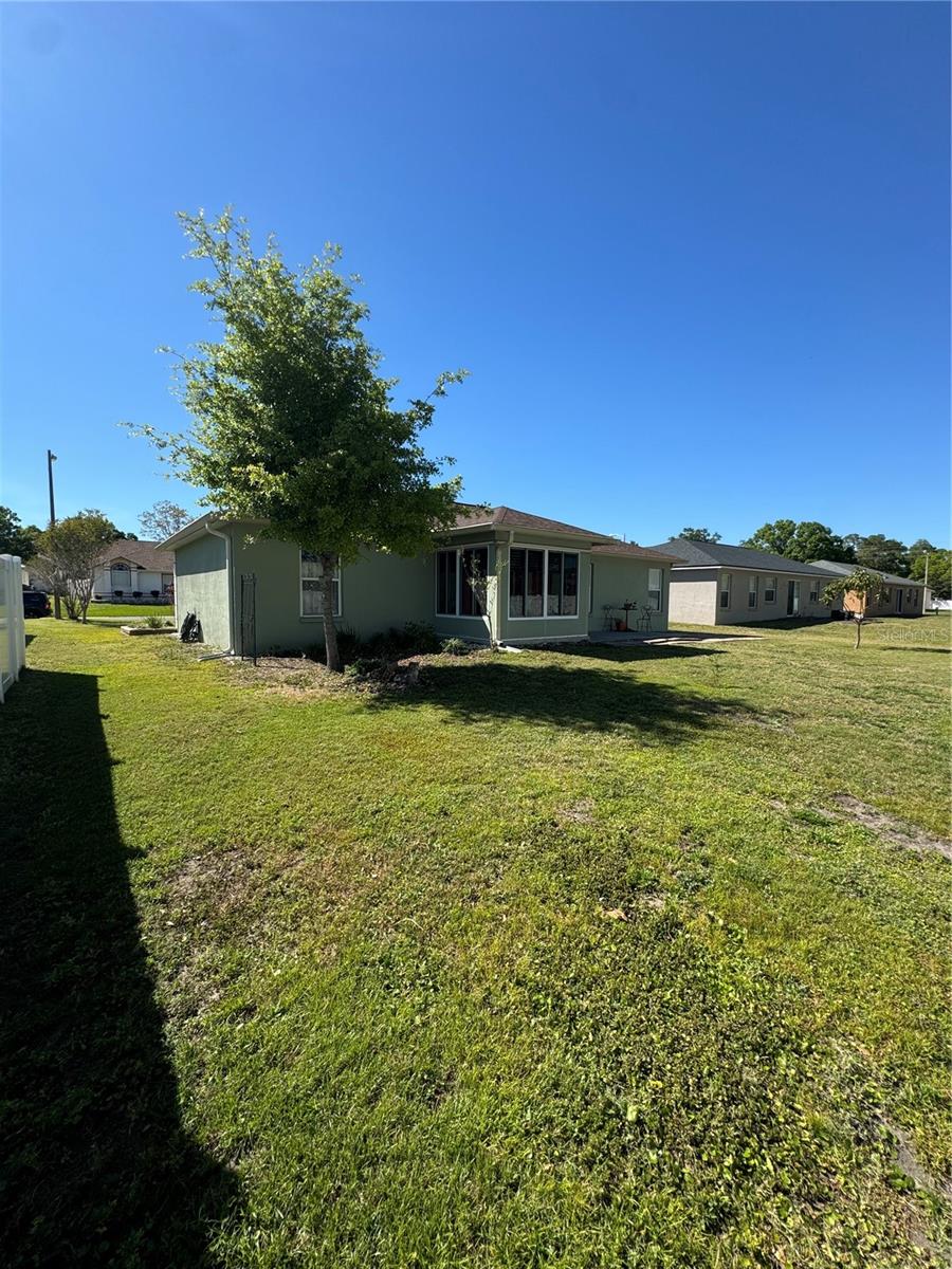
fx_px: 513
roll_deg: +0.2
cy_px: 634
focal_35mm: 14
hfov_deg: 85.7
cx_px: 476
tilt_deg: -5.5
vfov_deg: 102.1
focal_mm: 2.22
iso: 40
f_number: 2.2
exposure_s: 1/1160
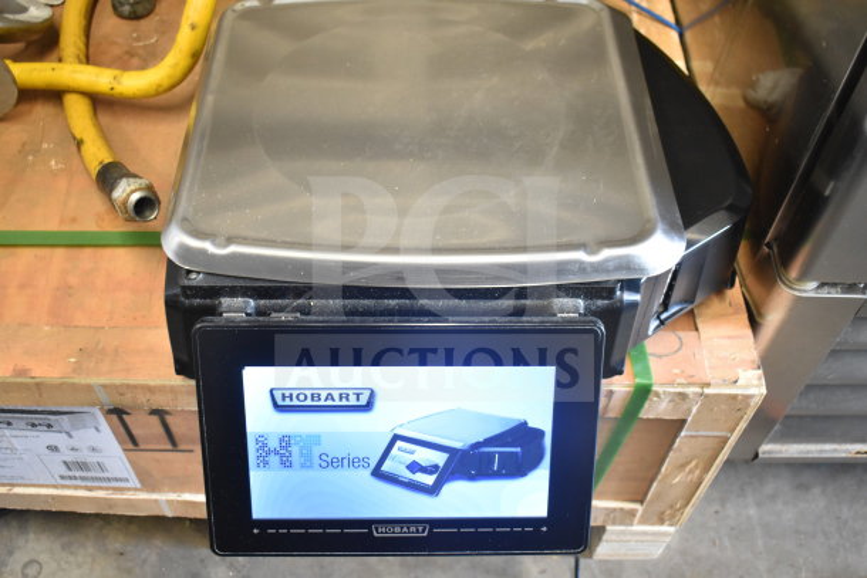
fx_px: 903
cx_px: 434
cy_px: 289
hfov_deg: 51.3
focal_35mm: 38
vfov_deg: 35.5
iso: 1800
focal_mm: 25
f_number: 4
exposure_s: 1/40
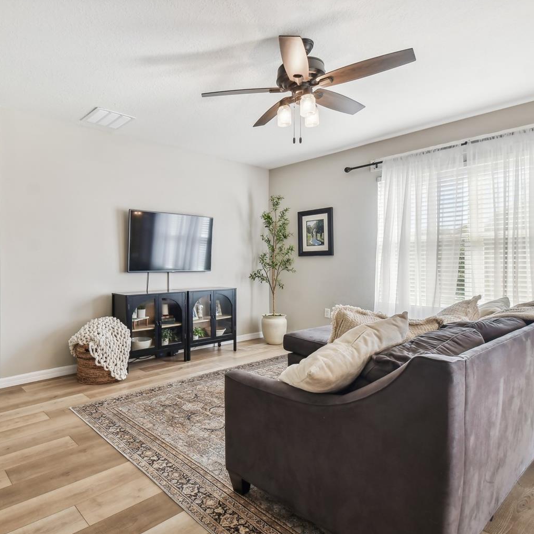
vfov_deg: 74.8
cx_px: 199
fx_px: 349
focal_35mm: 20
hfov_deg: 73.5
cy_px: 273
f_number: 7.1
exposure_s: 1/15
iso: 100
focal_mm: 10
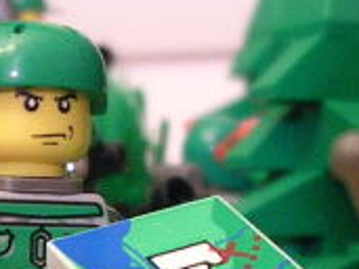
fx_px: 1472
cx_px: 176
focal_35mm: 142
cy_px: 229
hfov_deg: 13.9
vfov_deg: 10.4
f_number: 2.8
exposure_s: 1/2.3
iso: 400
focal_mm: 5.8
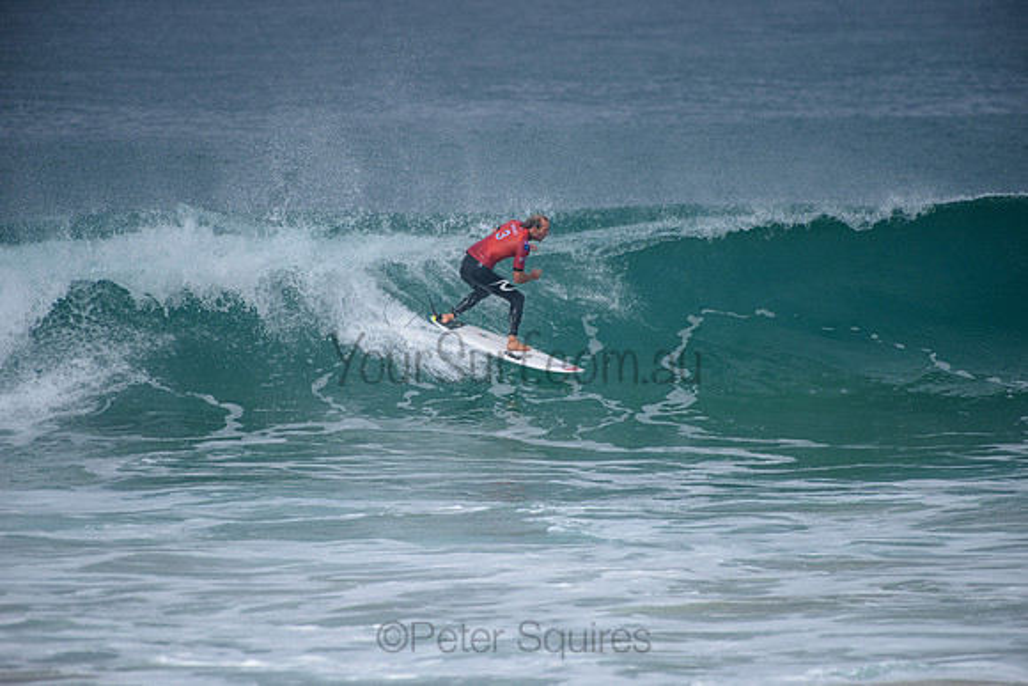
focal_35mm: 500
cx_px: 514
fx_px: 14280
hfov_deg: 4.1
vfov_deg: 2.8
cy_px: 343
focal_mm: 500
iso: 220
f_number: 5.6
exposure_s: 1/2000
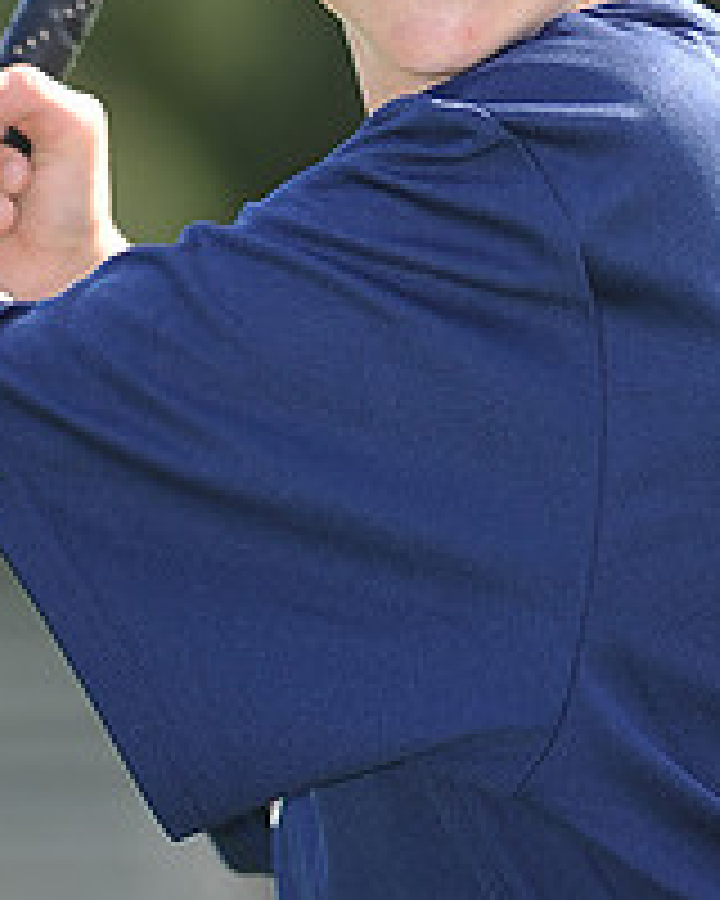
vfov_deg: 3.6
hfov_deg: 2.9
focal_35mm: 543
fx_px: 14464
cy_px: -382
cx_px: 405
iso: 200
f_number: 4.5
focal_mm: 200
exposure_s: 1/640
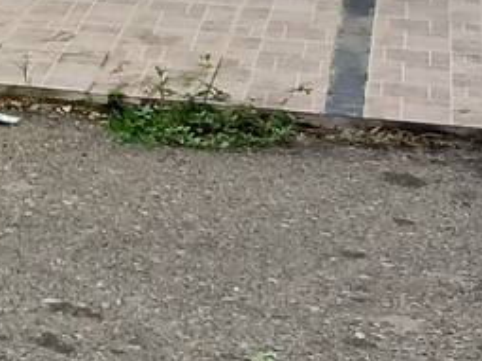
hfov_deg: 14.6
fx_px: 1809
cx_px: -119
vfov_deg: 10.7
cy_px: -274
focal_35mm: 130
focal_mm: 5.25
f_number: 1.75
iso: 50
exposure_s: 1/334
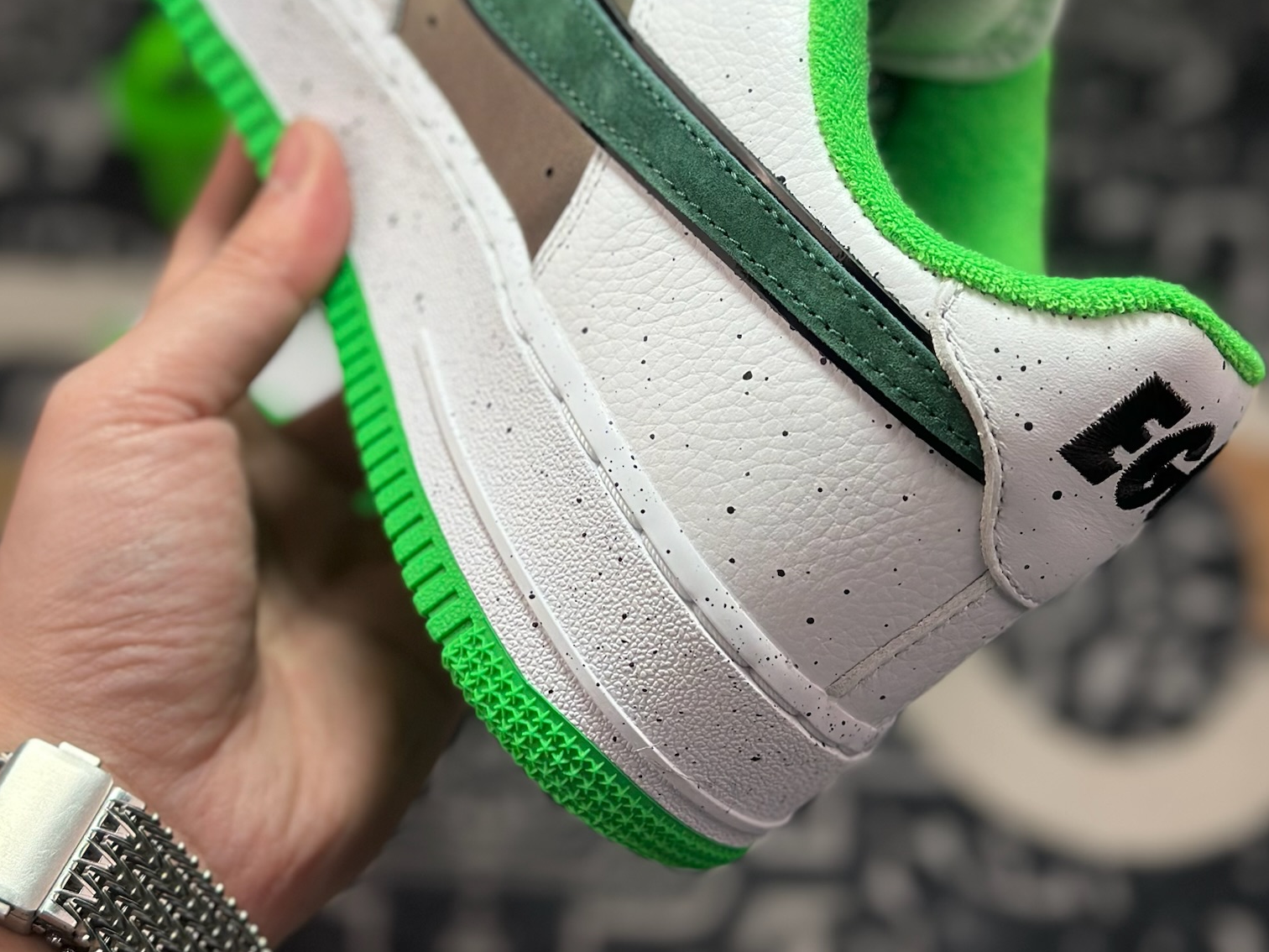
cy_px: 183
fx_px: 2383
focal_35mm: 65
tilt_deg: -55.5
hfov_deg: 29.8
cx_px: 642
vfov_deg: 22.3
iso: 80
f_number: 1.78
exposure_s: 1/1751
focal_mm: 6.86
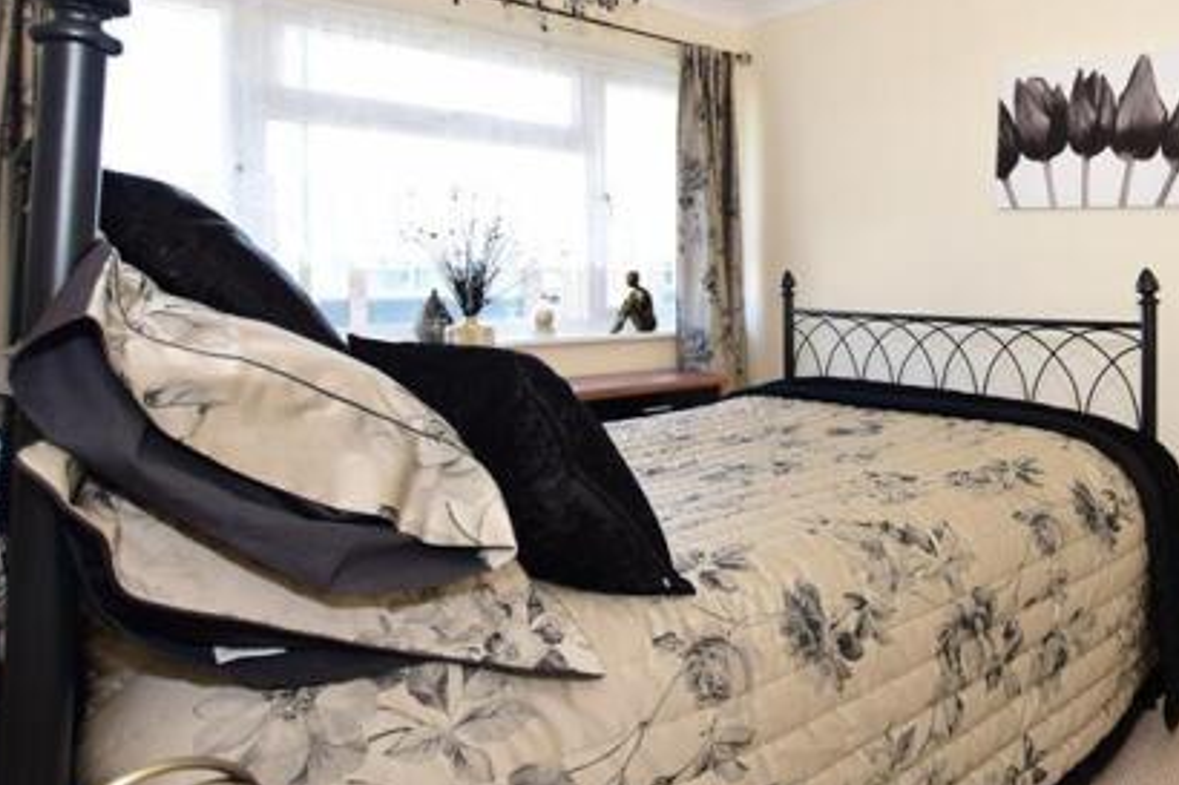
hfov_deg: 68.2
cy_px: 292
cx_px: 906
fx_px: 786
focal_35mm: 24
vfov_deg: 52.5
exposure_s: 1/60
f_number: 5.6
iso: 400
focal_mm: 10
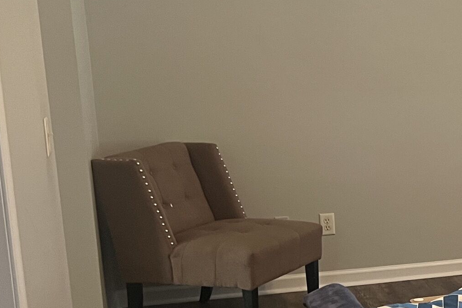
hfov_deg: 21.3
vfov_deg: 16.6
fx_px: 1052
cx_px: 668
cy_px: 213
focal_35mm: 82
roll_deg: -0.2
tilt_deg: -11.5
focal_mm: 5.7
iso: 200
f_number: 1.5
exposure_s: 1/60
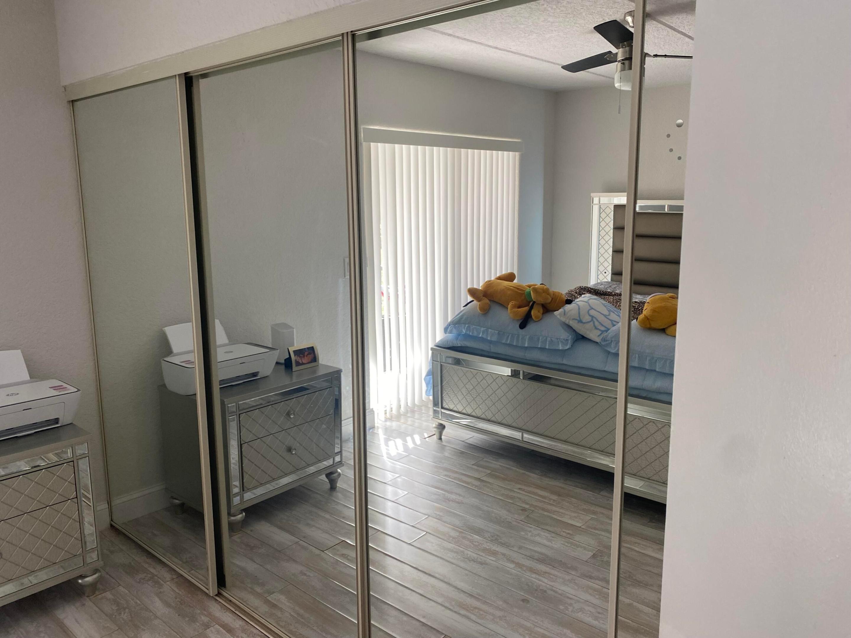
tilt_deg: -9.2
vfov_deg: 53.1
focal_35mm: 26
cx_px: 426
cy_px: 319
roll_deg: +1.1
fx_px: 639
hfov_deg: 67.3
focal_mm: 4.25
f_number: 1.8
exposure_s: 1/106
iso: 125
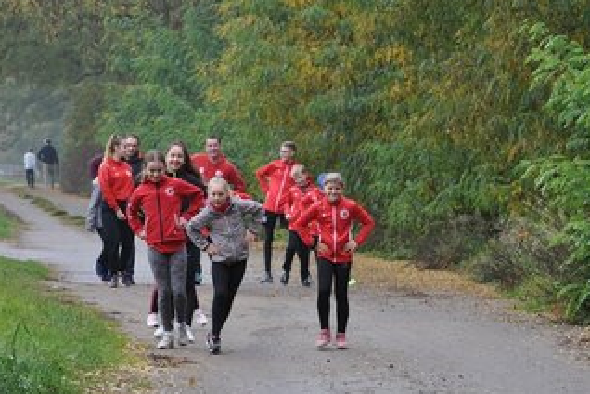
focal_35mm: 236
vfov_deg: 5.8
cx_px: 301
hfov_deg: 8.7
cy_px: 217
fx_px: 3861
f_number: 5.6
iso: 400
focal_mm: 125
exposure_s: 1/125
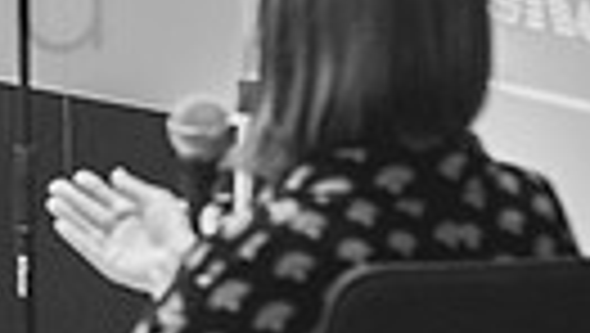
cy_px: -36
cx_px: -614
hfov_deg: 6.0
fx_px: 5434
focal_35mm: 347
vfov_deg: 3.5
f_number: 4
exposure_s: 1/125
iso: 3200
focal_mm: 70
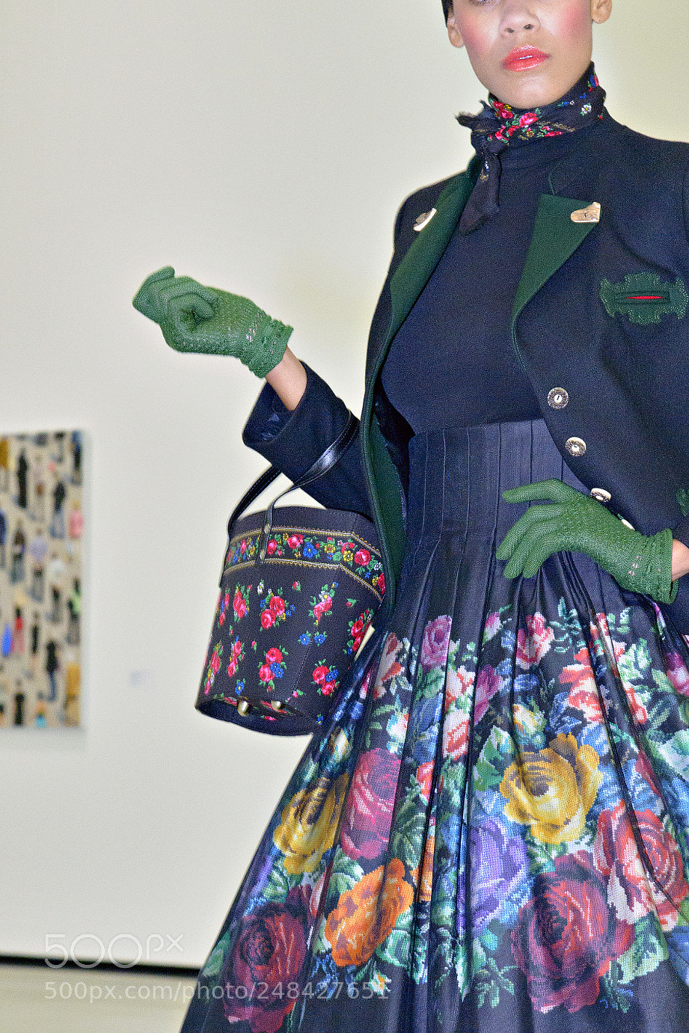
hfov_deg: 14.4
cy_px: 451
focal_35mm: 95
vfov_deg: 21.4
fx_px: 2726
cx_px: 397
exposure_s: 1/125
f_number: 8
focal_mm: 82
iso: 3200
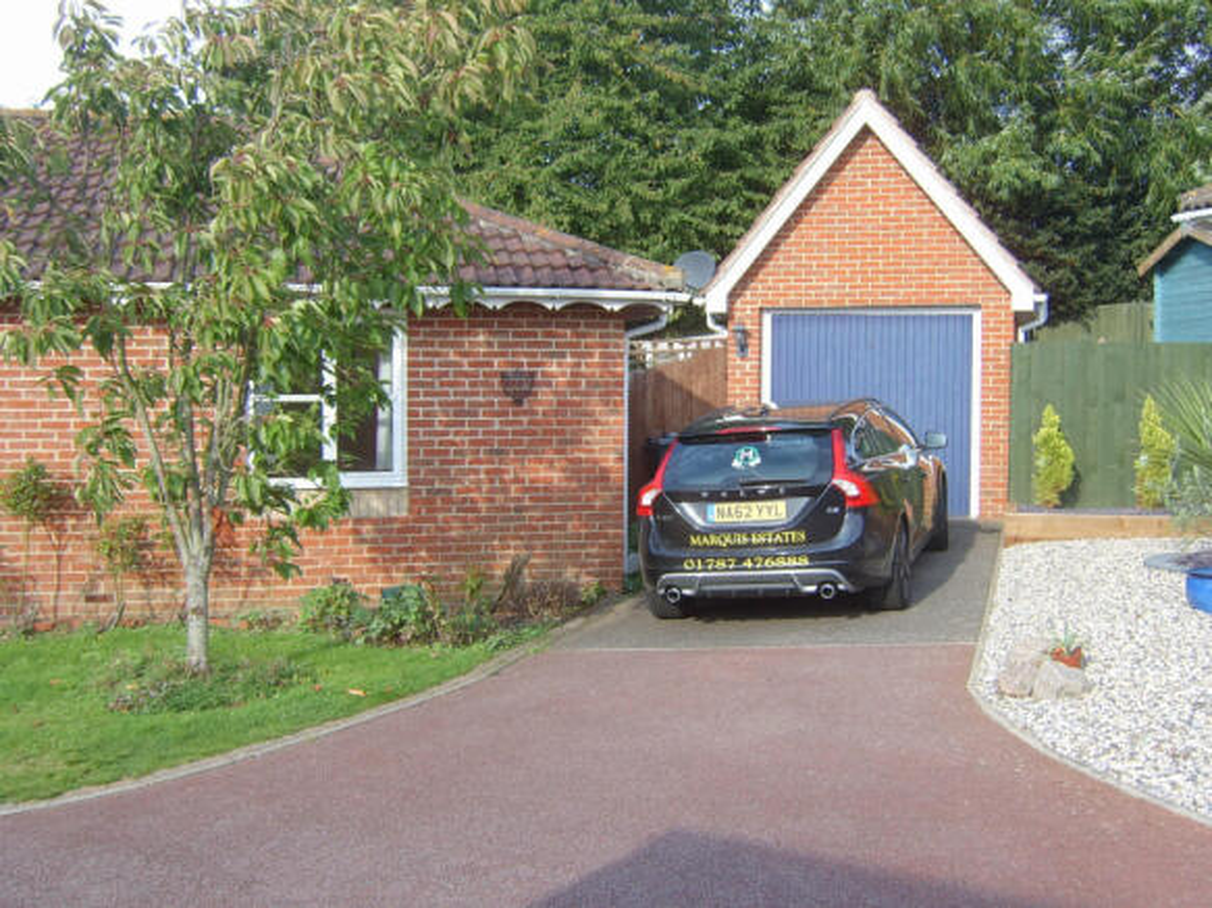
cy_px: 454
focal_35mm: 31
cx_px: 606
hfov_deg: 58.4
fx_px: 1085
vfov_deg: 45.4
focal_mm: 8.13
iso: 50
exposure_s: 1/136
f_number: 4
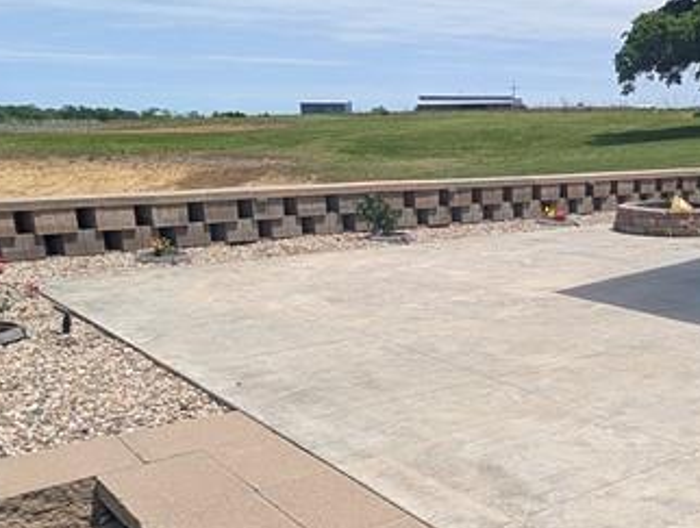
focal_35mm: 38
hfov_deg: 46.5
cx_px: 553
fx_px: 770
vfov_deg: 37.3
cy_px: 372
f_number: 1.7
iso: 58
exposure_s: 1/2924
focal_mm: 2.02
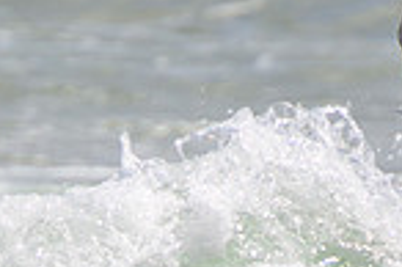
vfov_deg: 0.6
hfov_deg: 0.9
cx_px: 167
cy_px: 452
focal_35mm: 2188
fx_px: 24405
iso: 180
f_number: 5.6
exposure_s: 1/2000
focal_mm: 400
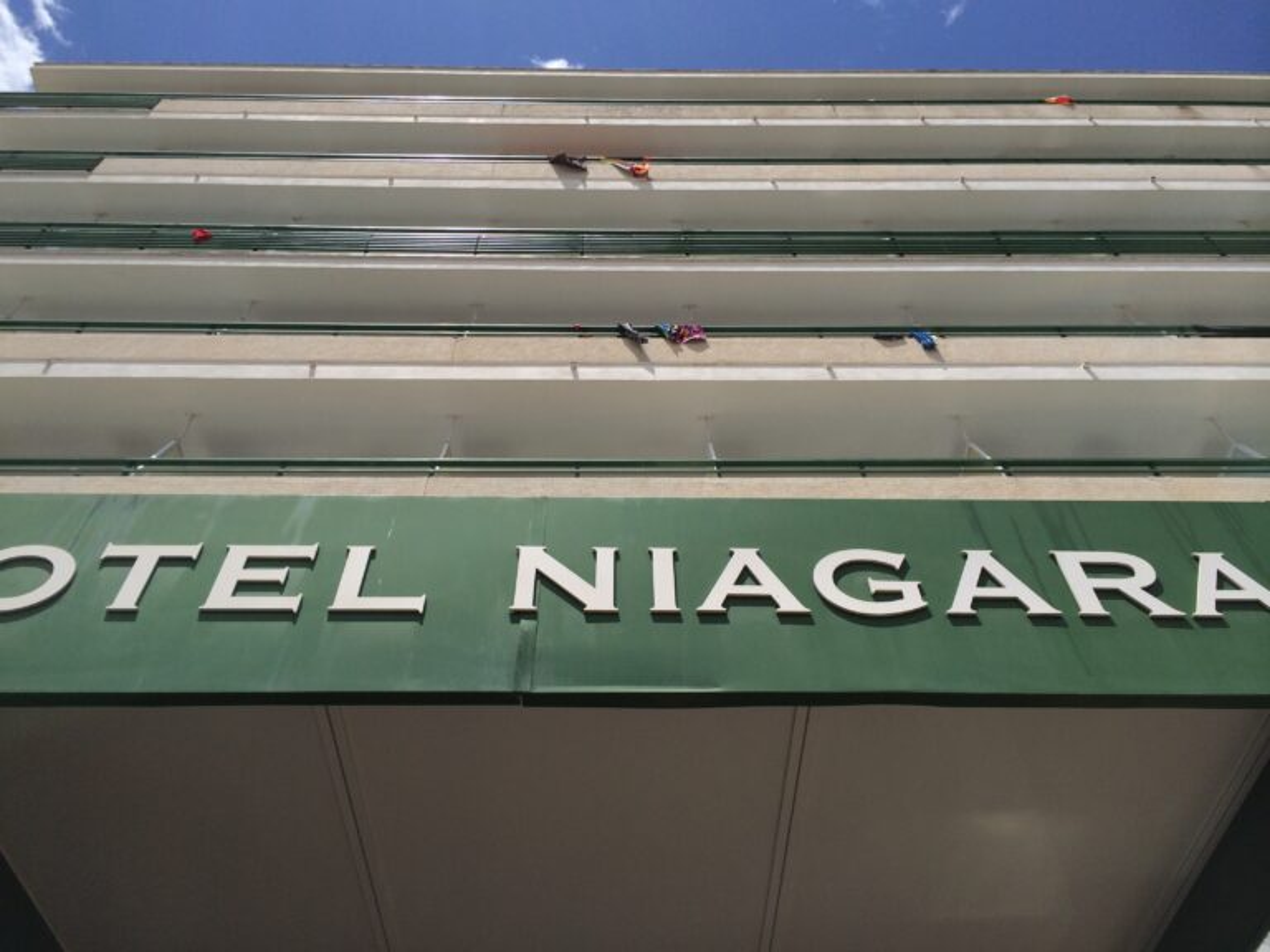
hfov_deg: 60.0
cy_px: 476
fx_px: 1101
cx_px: 635
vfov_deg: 46.8
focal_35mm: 30
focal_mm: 4.12
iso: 32
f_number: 2.2
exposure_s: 1/4115
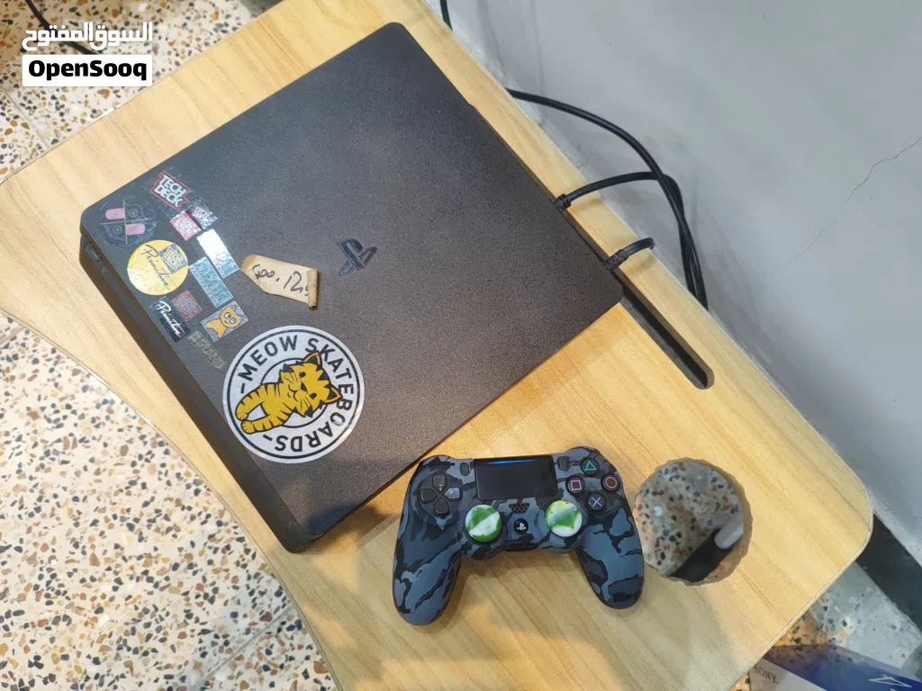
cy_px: 346
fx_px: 639
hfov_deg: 71.6
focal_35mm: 24
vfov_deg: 56.8
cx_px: 461
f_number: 1.89
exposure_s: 1/100
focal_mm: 5.89
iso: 834
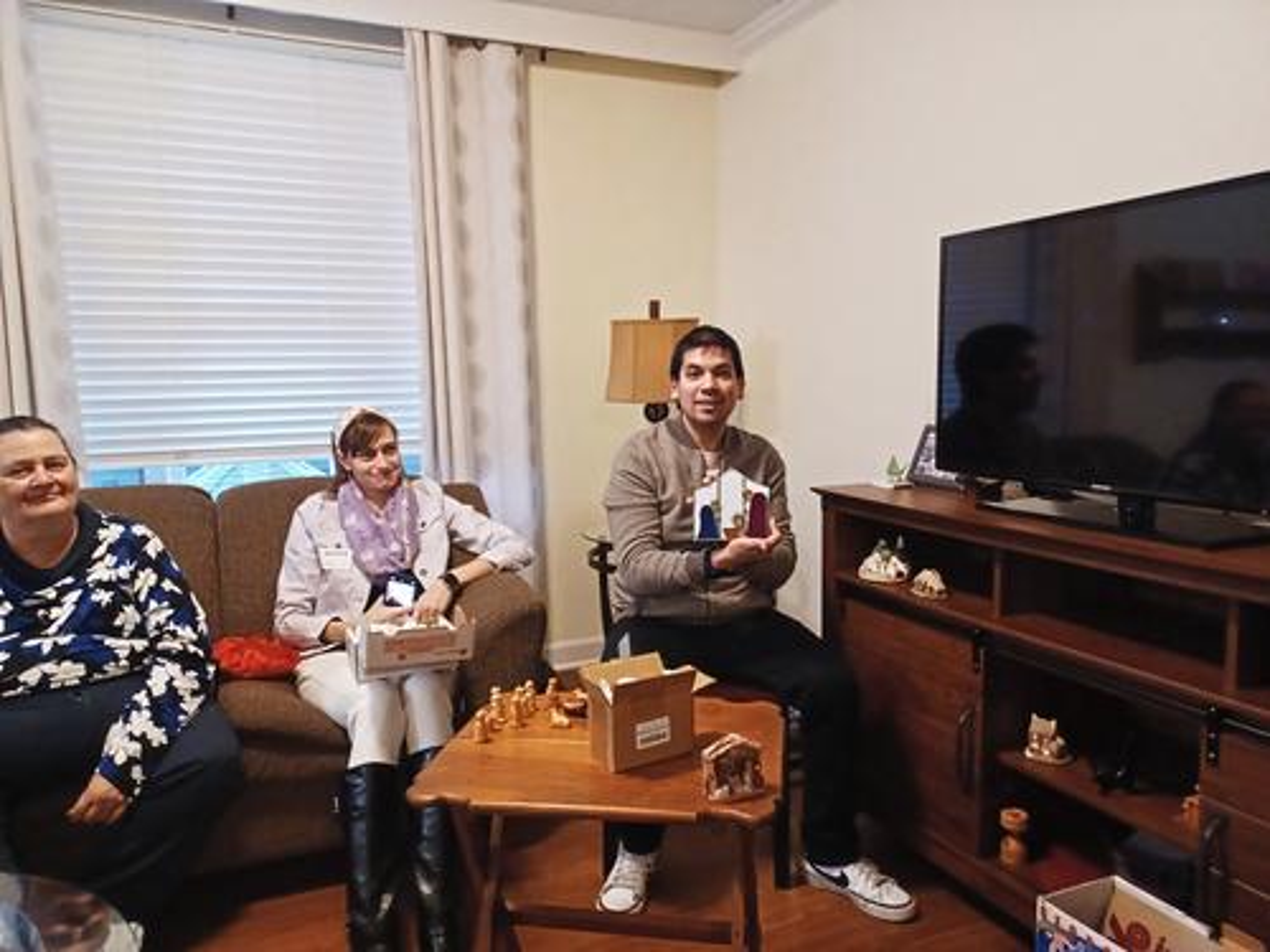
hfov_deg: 69.4
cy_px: 476
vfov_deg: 54.9
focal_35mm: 25
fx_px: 917
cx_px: 635
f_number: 1.8
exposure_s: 1/24
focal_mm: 4.6
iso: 800
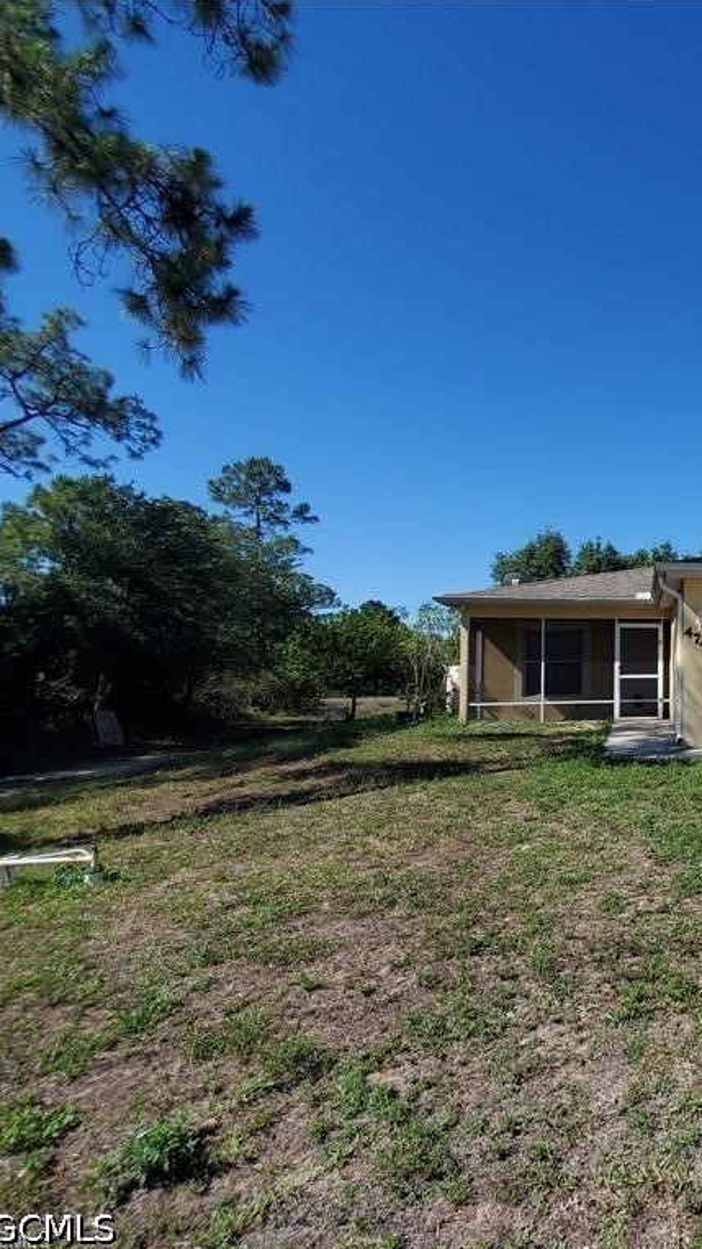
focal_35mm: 19
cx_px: 799
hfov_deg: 43.0
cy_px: 627
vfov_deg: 89.6
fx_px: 629
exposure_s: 1/1129
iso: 50
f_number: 2.2
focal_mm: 1.8
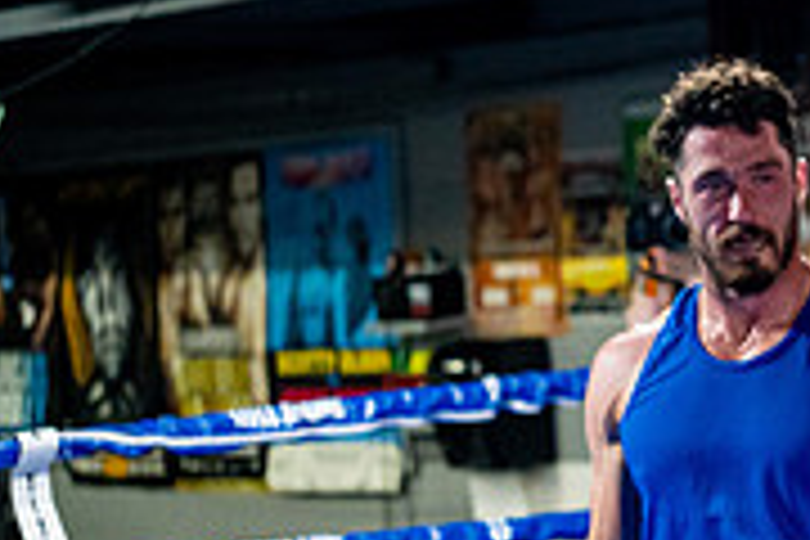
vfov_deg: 8.5
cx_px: 1292
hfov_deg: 12.1
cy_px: 493
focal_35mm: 161
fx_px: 3622
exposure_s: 1/1000
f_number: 2
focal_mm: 50
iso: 5000
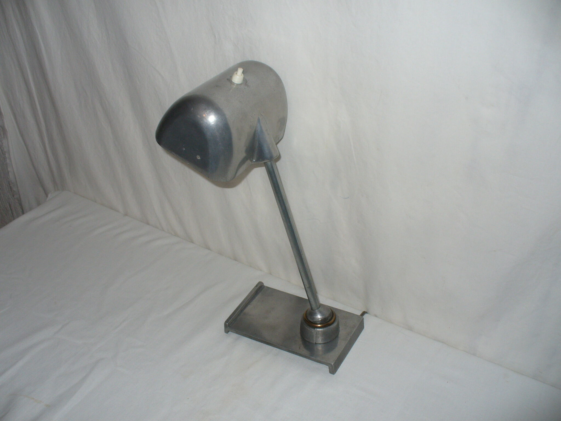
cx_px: 280
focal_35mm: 37
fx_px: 600
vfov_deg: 38.7
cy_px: 210
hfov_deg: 50.1
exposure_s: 1/30
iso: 100
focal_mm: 6.1
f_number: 2.8
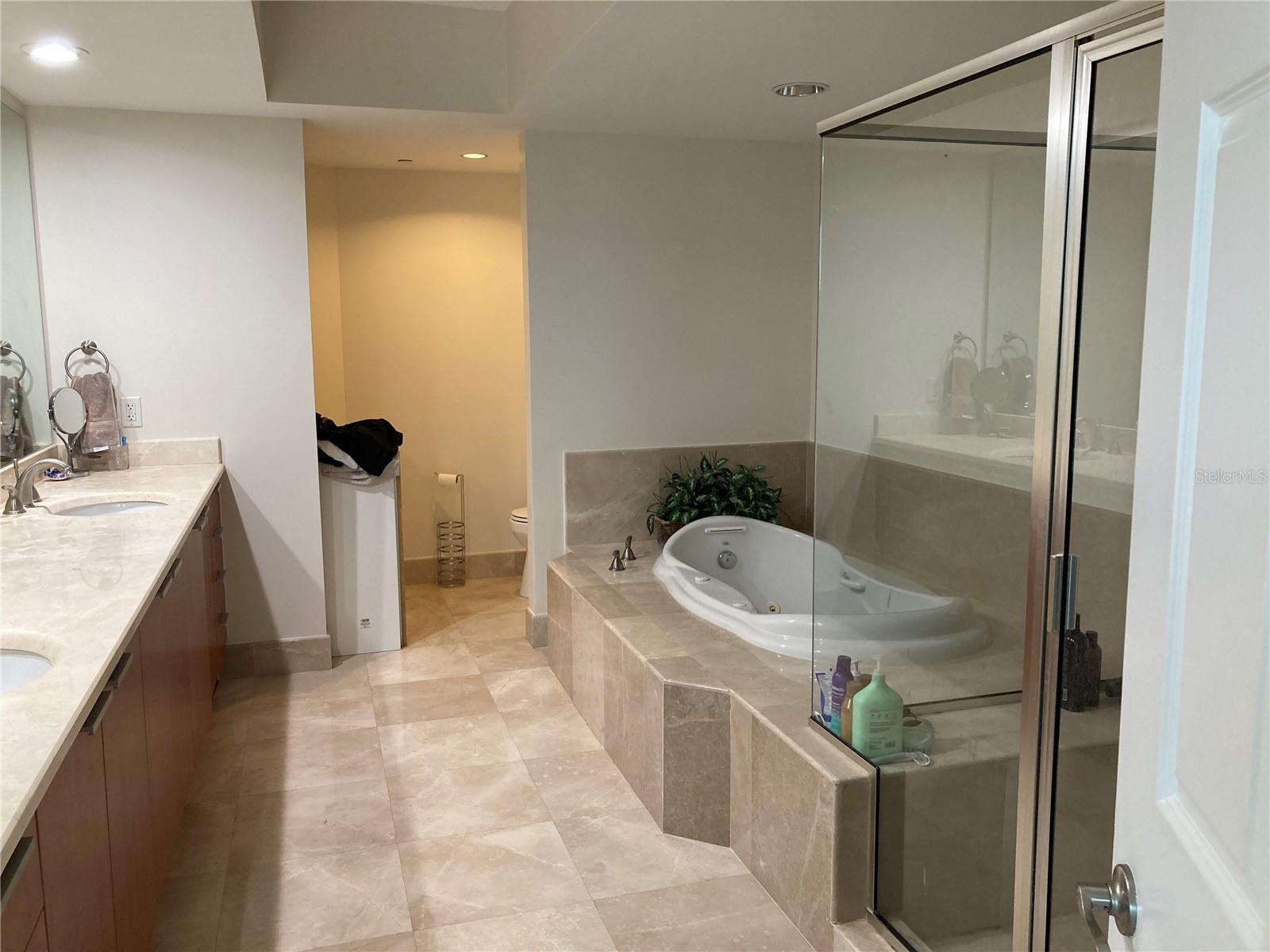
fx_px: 1027
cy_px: 476
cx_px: 635
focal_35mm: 28
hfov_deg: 63.4
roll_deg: -0.5
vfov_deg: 49.7
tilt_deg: -8.0
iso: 100
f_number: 1.8
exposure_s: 1/60
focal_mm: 3.99
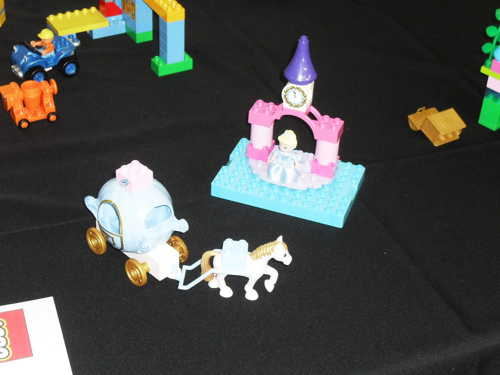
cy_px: 188
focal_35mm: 66
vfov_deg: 22.3
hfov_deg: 29.4
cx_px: 250
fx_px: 953
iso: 200
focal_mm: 11.7
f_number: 4.6
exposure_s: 1/60
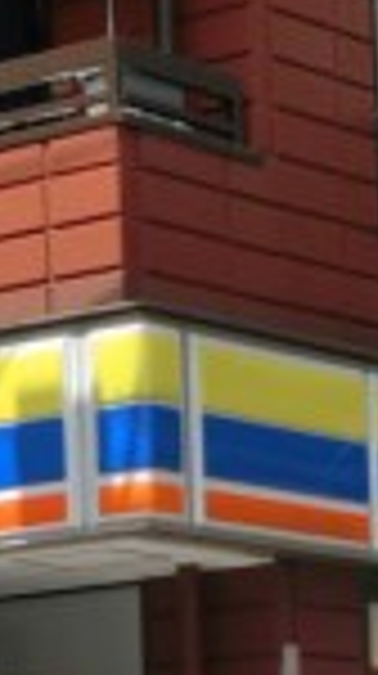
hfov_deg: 6.3
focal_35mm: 186
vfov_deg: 11.4
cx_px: -477
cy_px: 729
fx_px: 3326
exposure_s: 1/640
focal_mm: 7.15
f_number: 4
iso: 80
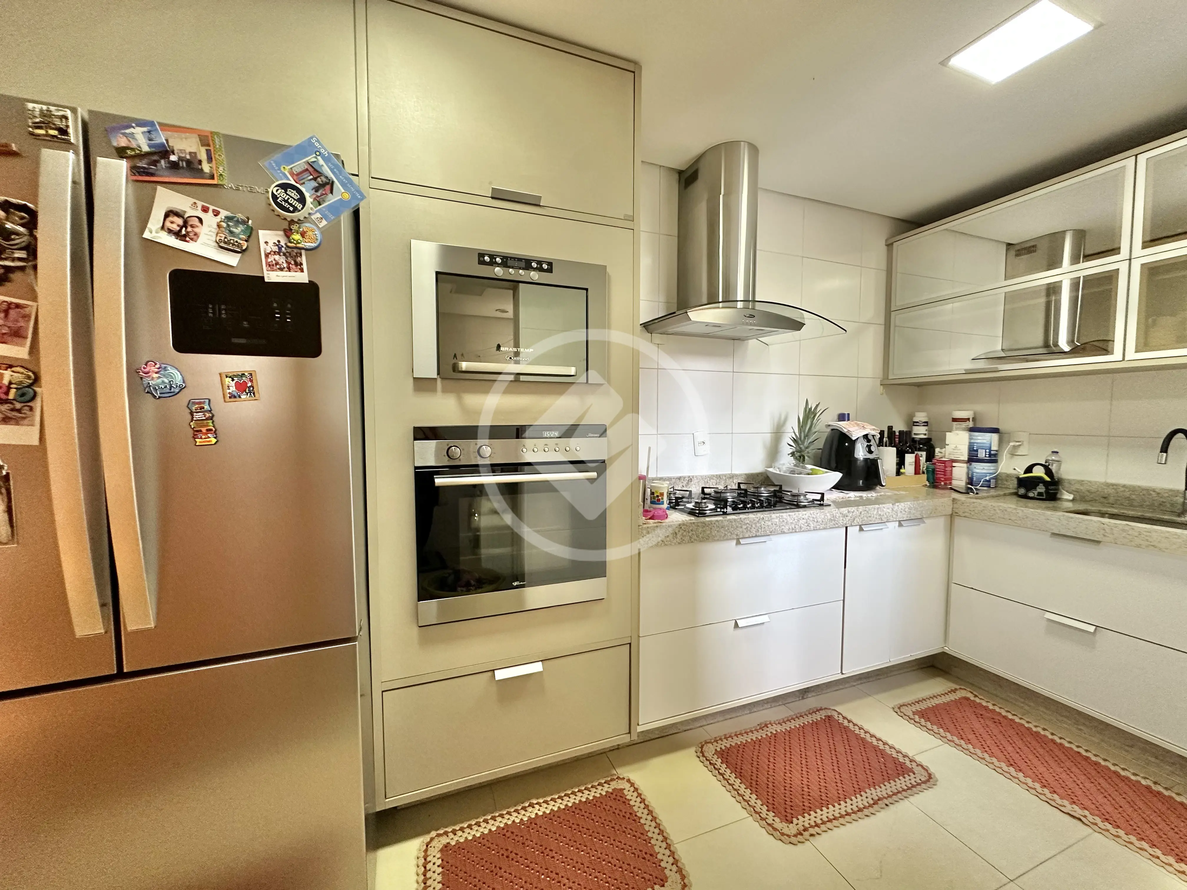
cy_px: 445
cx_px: 594
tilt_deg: -2.0
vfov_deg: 85.7
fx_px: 480
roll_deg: +0.1
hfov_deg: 102.1
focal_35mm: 14
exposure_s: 1/120
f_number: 2.2
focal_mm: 2.22
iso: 250
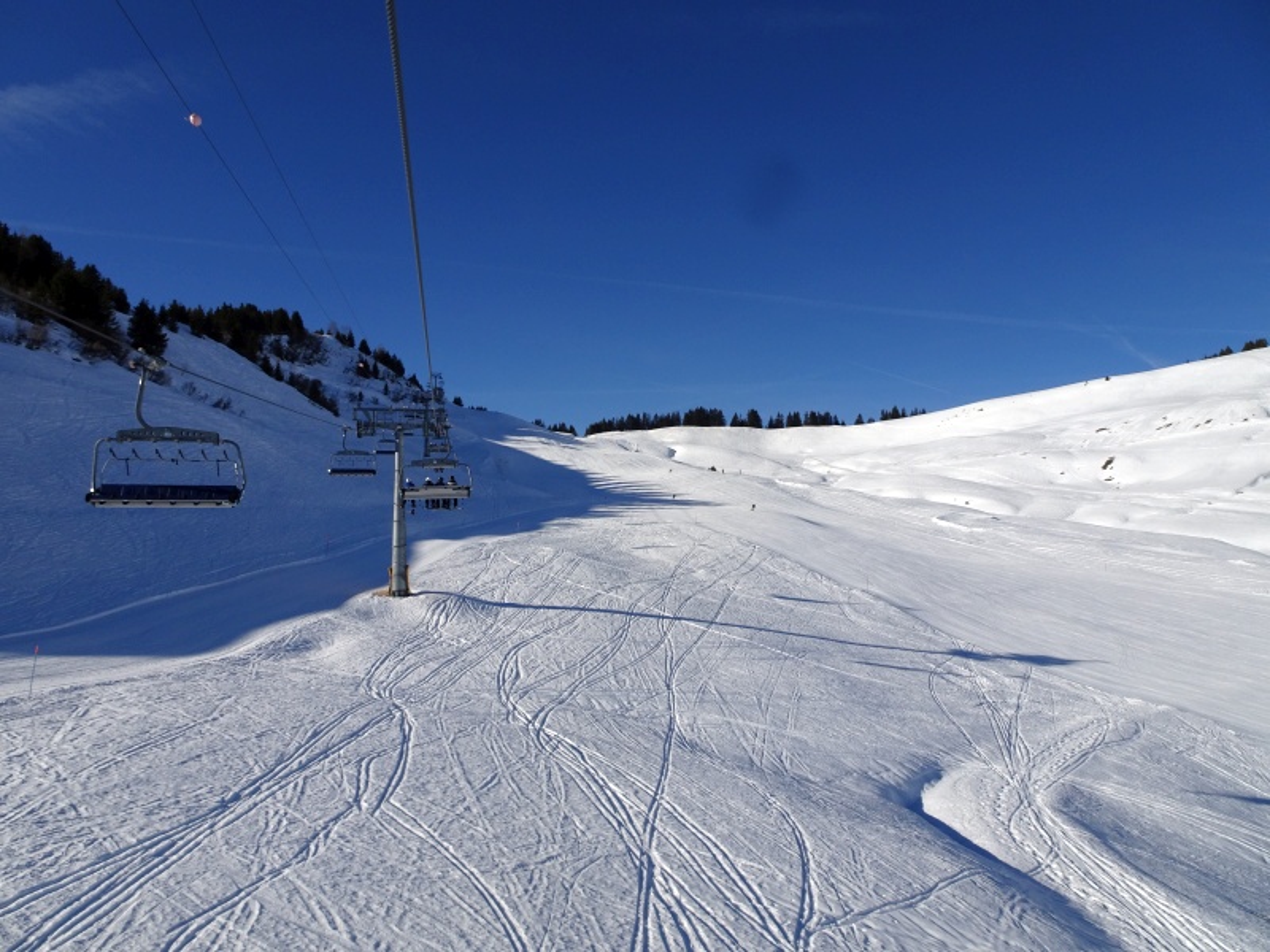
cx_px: 635
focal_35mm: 24
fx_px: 881
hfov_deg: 71.6
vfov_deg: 56.8
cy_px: 476
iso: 80
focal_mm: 4.1
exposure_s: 1/2000
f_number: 3.5
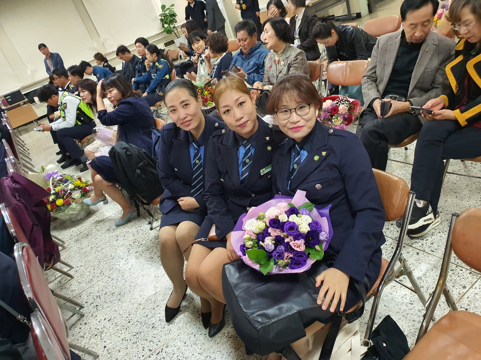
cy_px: 180
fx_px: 361
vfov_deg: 53.1
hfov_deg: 67.3
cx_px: 240
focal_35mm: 26
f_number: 2.4
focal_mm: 4.3
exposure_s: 1/40
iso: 500
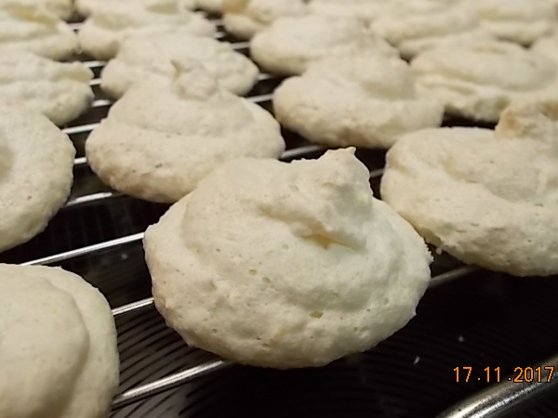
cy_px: 204
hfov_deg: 56.8
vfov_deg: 44.2
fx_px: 516
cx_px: 286
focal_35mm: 32
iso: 200
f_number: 3.4
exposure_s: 1/20
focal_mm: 5.3
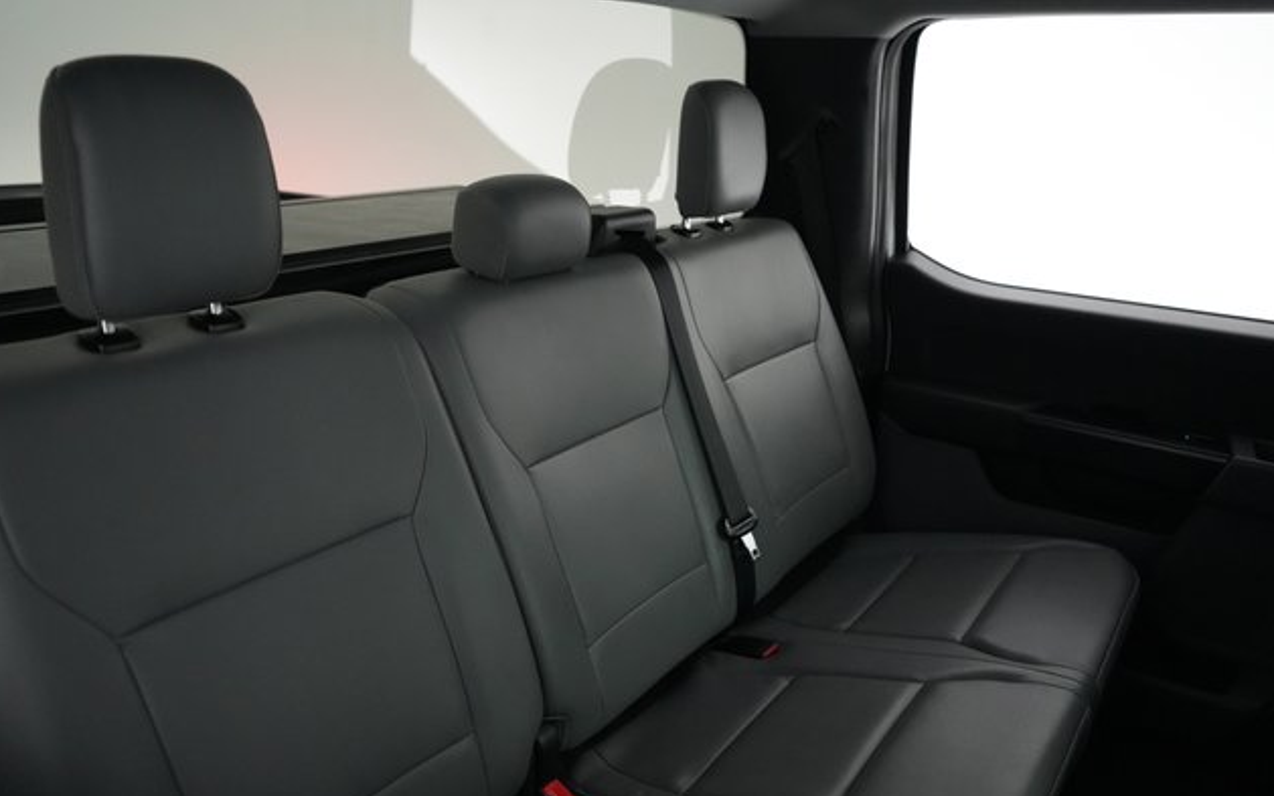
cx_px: 640
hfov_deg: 64.6
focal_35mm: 29
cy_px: 429
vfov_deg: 43.1
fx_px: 1007
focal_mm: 28
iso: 6400
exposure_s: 1/160
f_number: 2.8
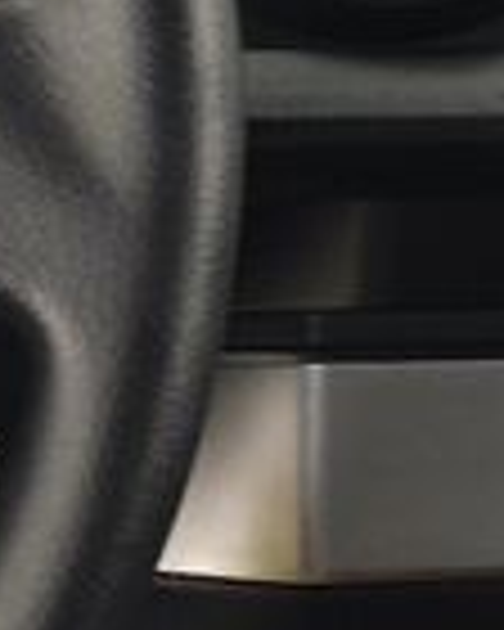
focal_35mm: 206
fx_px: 3841
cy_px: 160
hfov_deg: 7.5
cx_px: 513
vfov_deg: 9.4
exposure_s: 1/100
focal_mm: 32
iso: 2500
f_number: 4.5
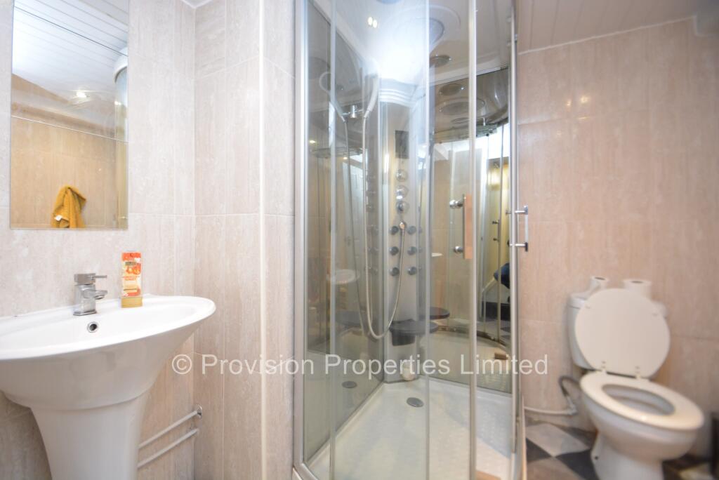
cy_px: 240
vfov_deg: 77.4
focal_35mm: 15
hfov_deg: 100.4
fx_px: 300
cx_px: 360
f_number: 4
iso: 800
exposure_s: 1/45
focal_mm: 10
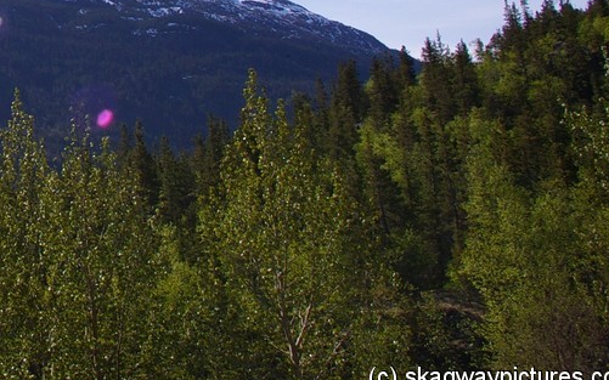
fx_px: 1178
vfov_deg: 17.2
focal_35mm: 71
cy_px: -118
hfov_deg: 25.6
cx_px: -148
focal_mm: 18
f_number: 11
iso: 200
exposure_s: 1/350
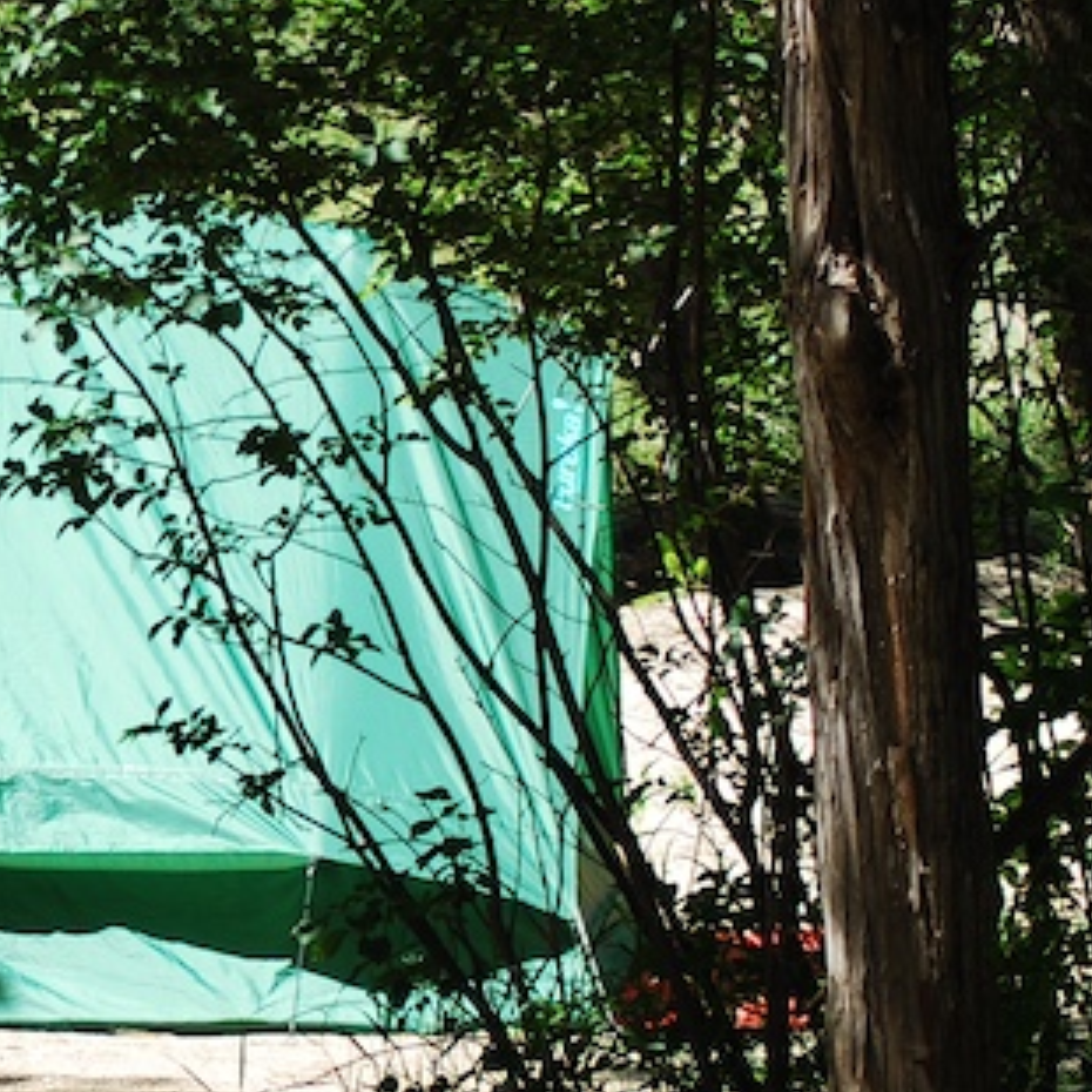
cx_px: -350
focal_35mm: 295
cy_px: 733
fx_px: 10529
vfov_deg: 5.9
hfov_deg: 5.9
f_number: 5
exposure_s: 1/200
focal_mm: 70
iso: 100
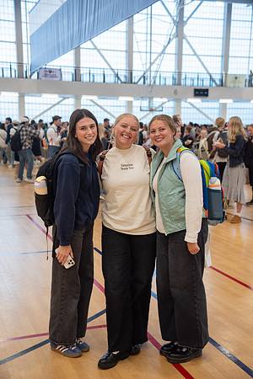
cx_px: 126
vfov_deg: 39.6
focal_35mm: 50
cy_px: 190
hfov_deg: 27.0
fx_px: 527
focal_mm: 50
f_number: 4
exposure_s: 1/200
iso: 1250
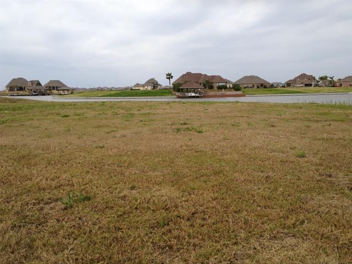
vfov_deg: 40.7
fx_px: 356
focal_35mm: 35
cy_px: 132
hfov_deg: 52.6
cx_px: 176
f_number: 2.4
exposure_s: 1/1672
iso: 50
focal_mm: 4.28
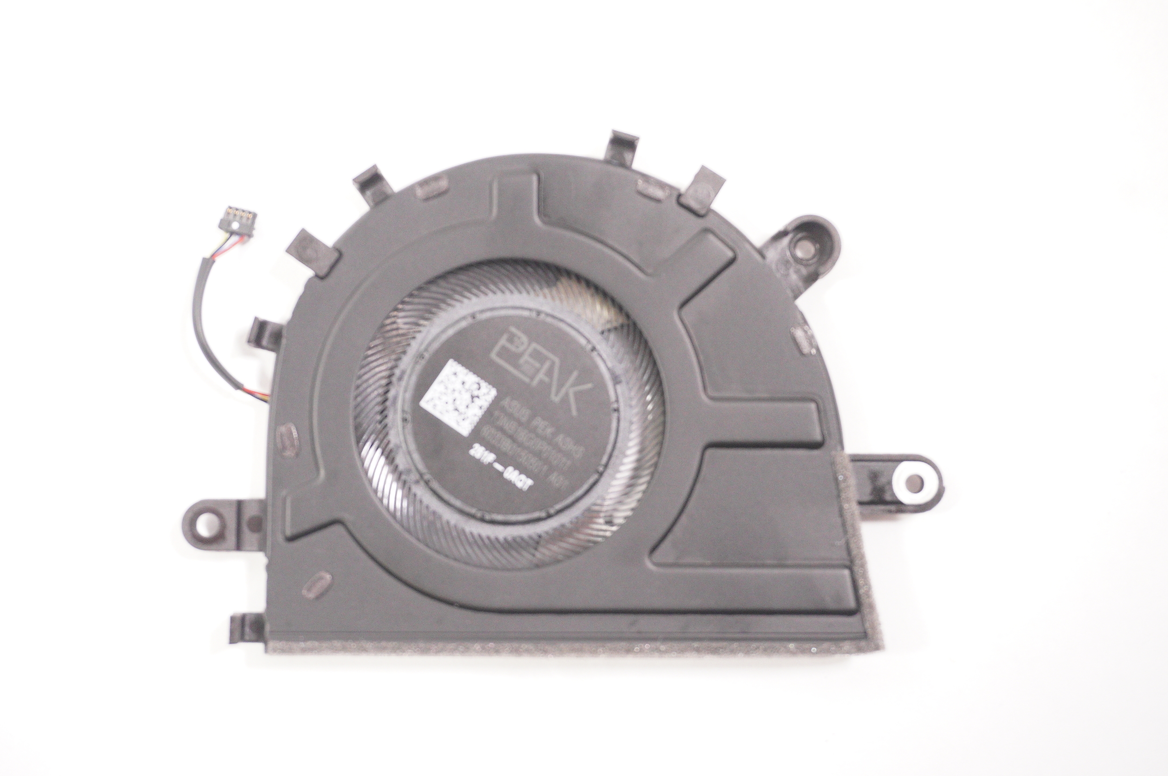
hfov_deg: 38.9
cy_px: 388
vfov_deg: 26.4
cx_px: 584
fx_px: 1653
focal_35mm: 51
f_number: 5.6
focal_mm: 34
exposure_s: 1/100
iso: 3200
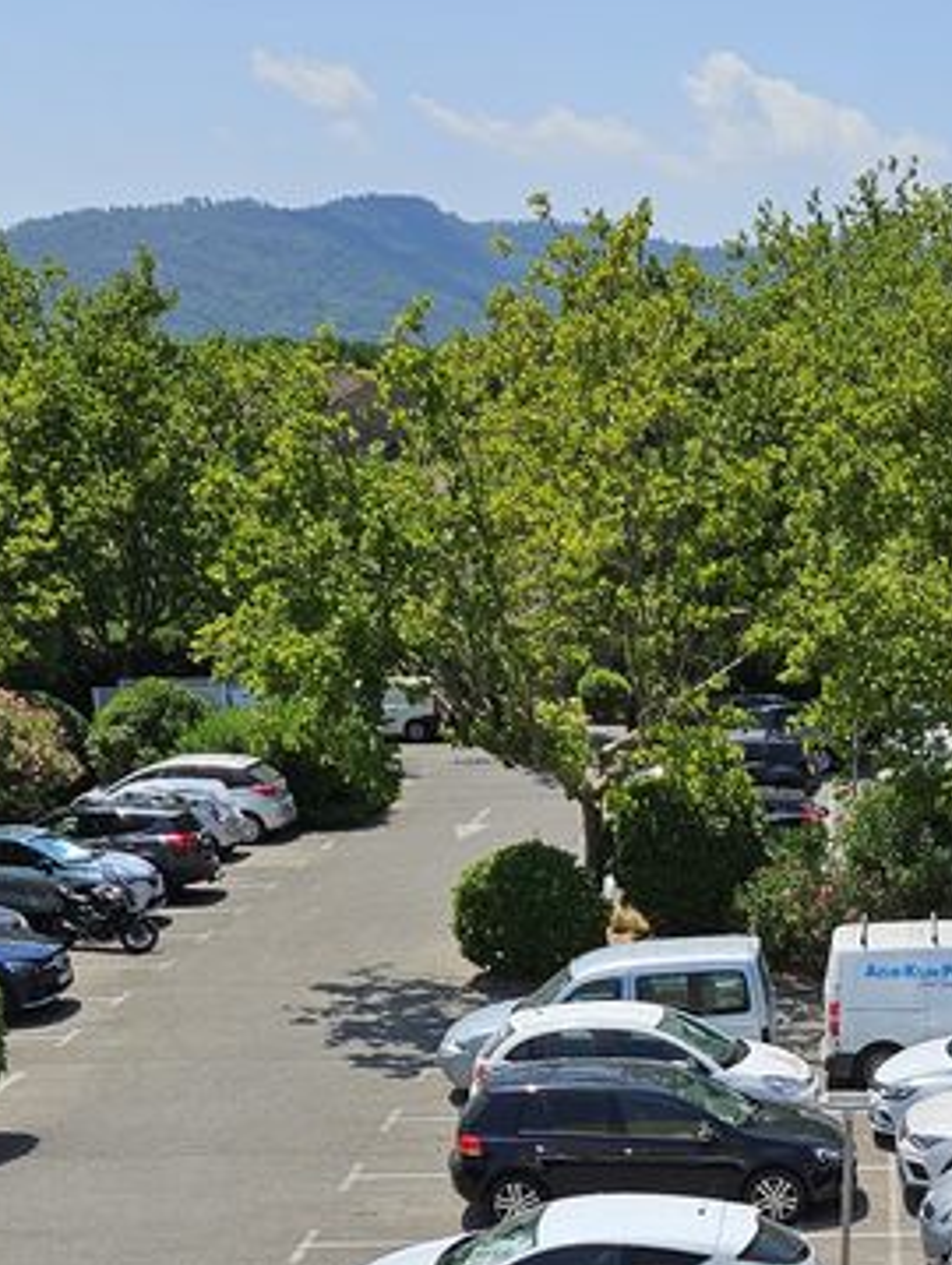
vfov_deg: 28.2
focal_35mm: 64
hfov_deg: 22.5
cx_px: 825
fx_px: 2343
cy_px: 1297
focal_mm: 5.4
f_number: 1.8
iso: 25
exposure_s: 1/2767
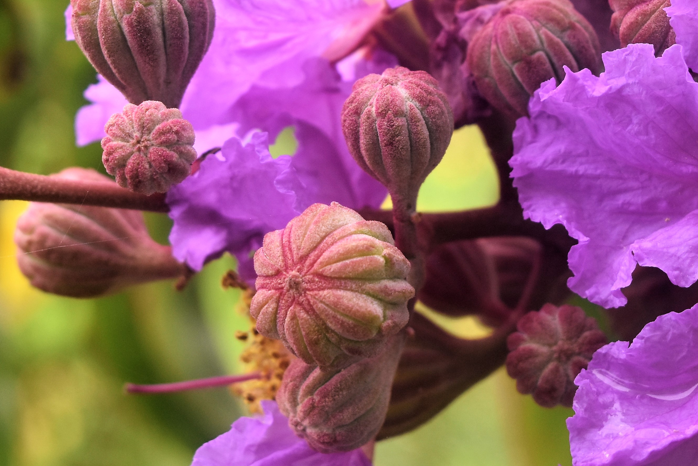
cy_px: 163
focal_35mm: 135
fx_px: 2617
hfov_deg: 15.2
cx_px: 472
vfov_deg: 10.2
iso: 400
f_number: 7.1
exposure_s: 1/200
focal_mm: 40
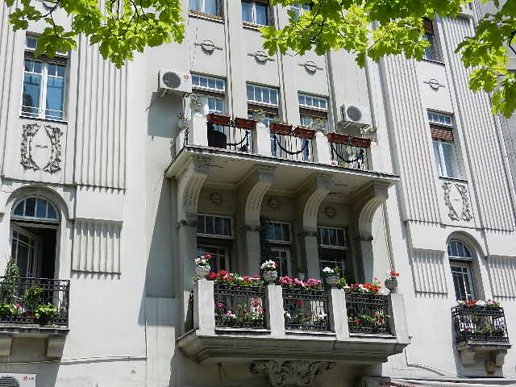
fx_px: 671
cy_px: 194
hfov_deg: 42.1
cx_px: 258
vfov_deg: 32.2
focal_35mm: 45
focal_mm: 8.2
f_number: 4.2
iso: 160
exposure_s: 1/1250
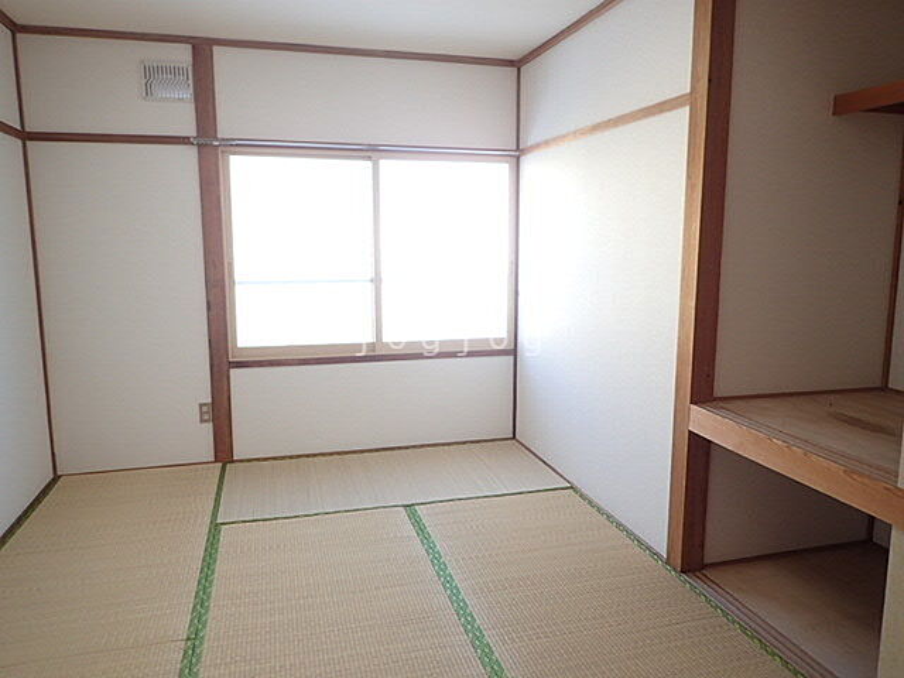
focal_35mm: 25
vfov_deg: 54.9
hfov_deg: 69.4
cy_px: 339
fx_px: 653
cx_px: 452
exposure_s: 1/60
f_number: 2
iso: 100
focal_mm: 4.5
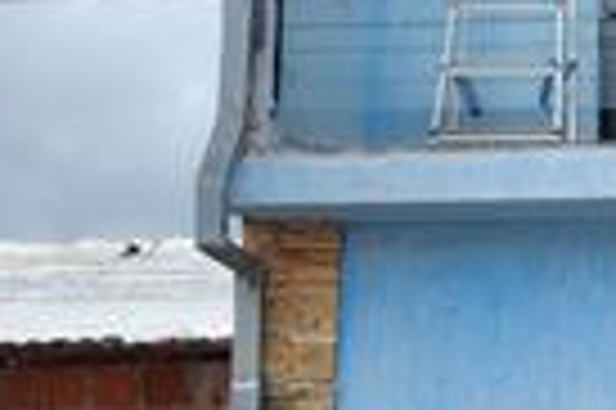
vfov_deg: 9.8
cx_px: 1250
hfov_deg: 12.7
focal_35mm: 140
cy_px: 288
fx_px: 2393
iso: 20
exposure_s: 1/2913
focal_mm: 5.4
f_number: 1.8
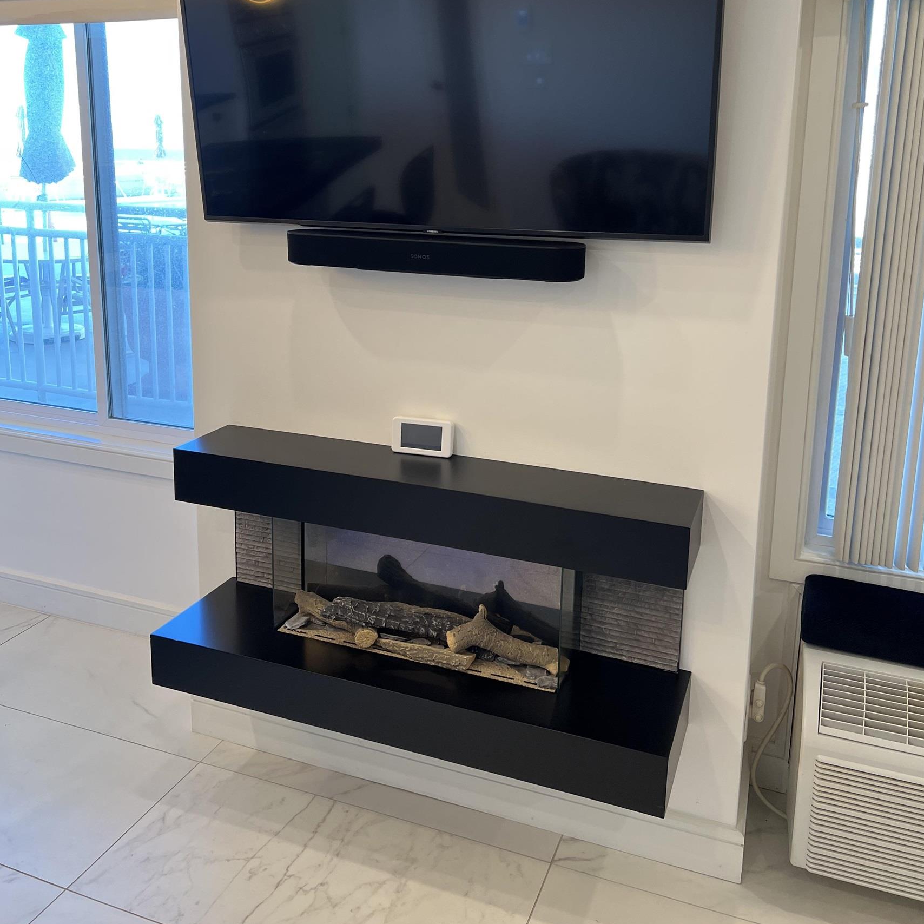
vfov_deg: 51.9
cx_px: 458
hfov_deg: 52.5
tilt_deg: -11.7
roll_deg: -1.0
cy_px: 334
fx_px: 936
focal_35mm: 31
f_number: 1.5
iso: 80
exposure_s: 1/120
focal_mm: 5.7
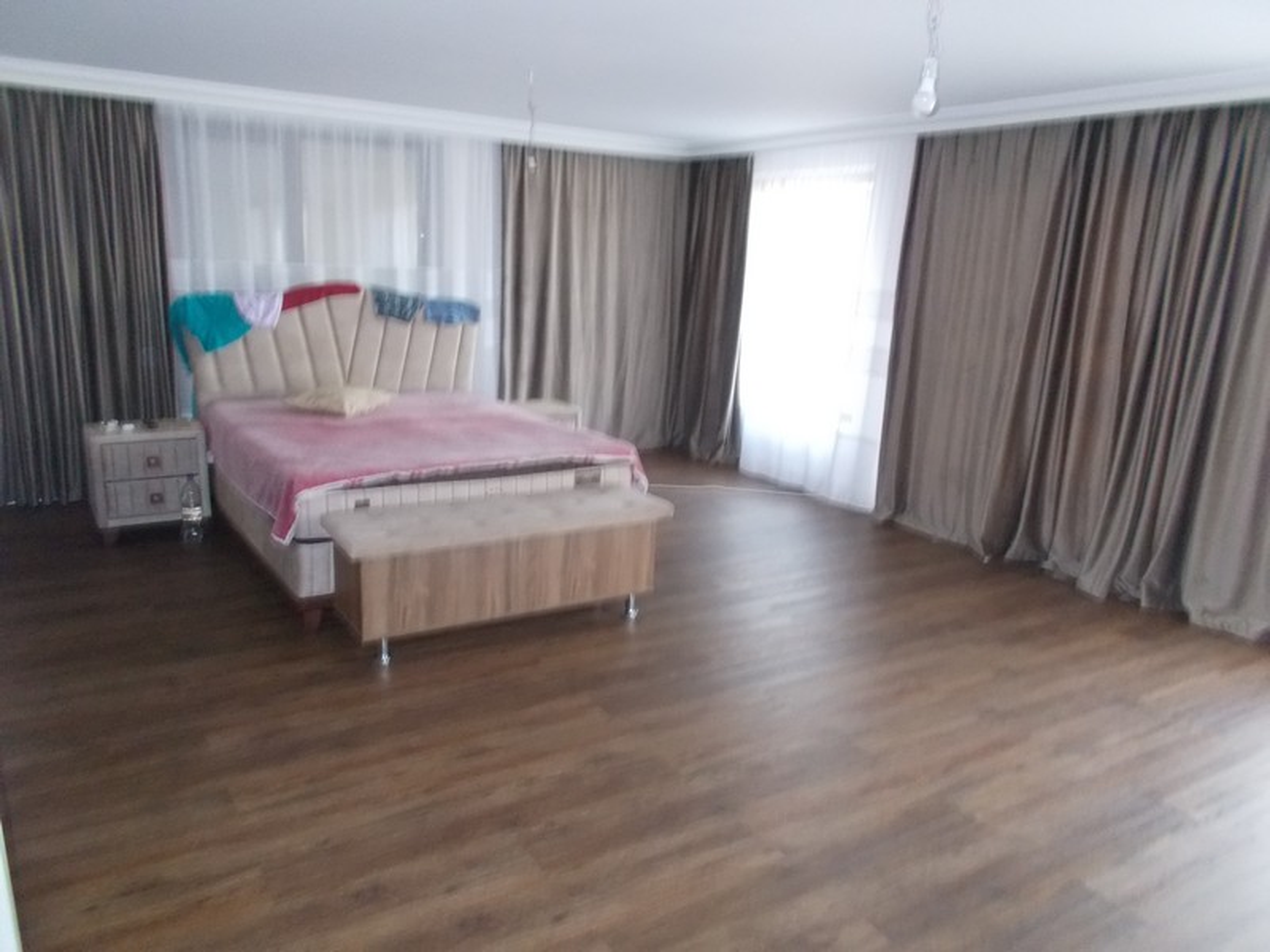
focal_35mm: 26
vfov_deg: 53.1
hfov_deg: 67.3
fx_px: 954
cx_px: 635
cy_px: 476
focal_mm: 4.6
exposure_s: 1/30
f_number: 3.2
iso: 450
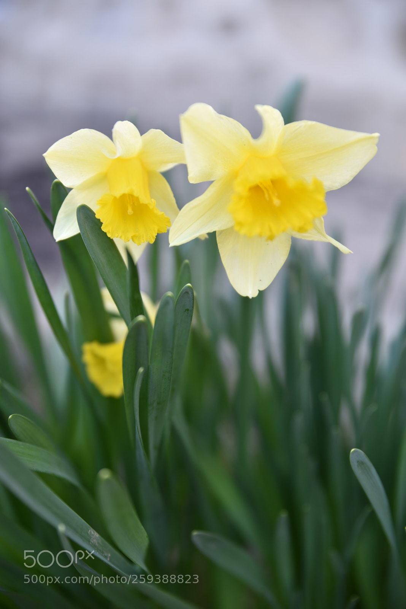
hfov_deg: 19.5
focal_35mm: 70
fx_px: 1183
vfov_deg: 28.8
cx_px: 203
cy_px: 304
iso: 125
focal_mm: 70
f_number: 2.8
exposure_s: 1/125
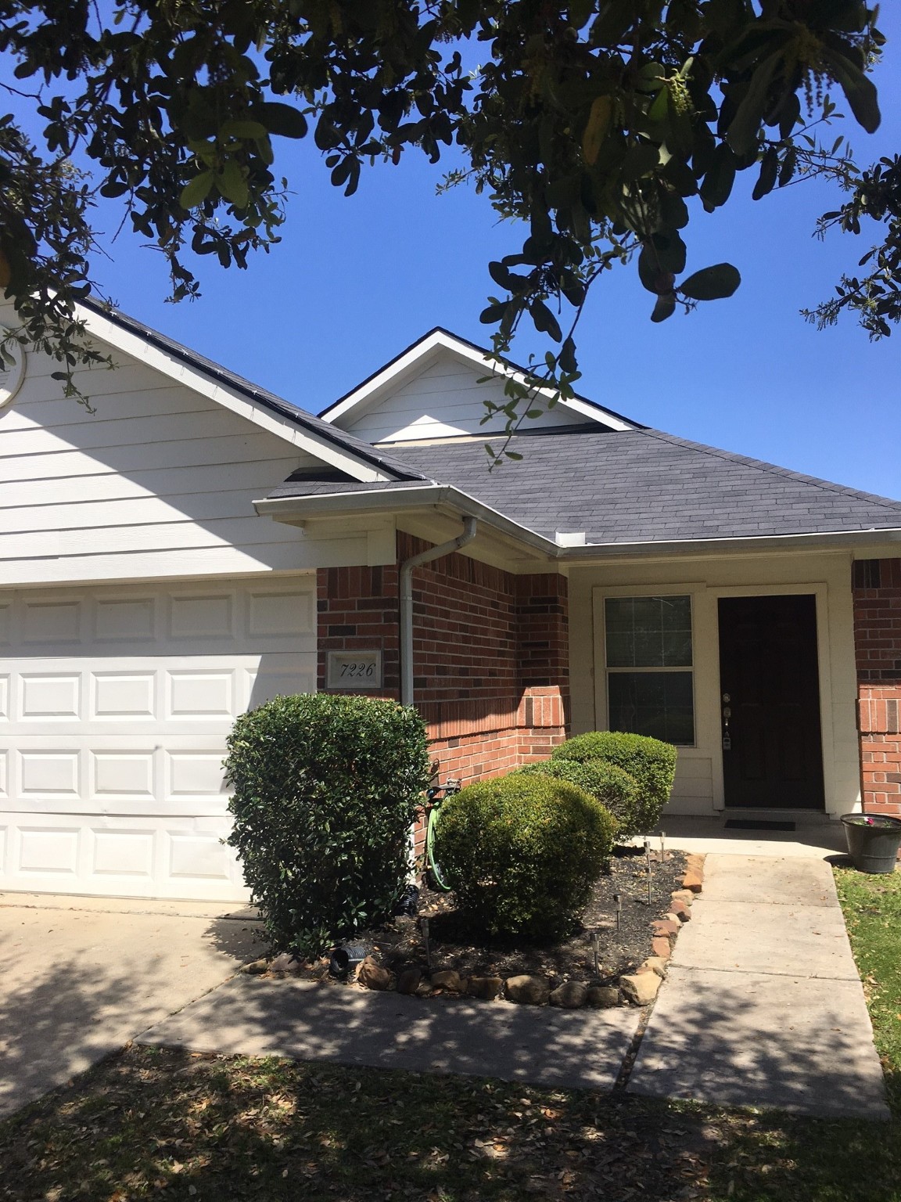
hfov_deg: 48.2
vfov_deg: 61.7
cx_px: 450
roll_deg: -0.4
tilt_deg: +6.8
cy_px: 601
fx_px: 1006
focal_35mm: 29
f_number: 2.2
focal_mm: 4.15
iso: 25
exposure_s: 1/1876
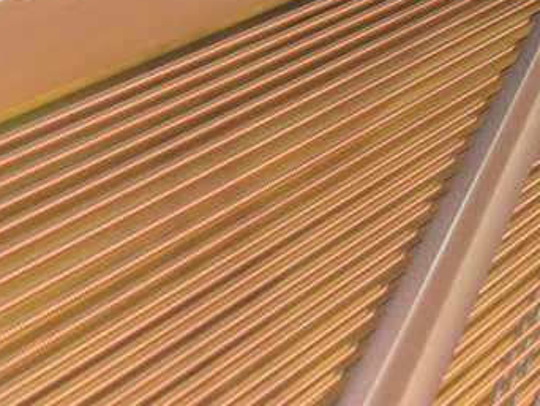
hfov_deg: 24.4
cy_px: 65
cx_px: 691
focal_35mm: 70
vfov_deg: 20.7
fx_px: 1093
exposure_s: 1/40
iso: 418
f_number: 1.89
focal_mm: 5.43
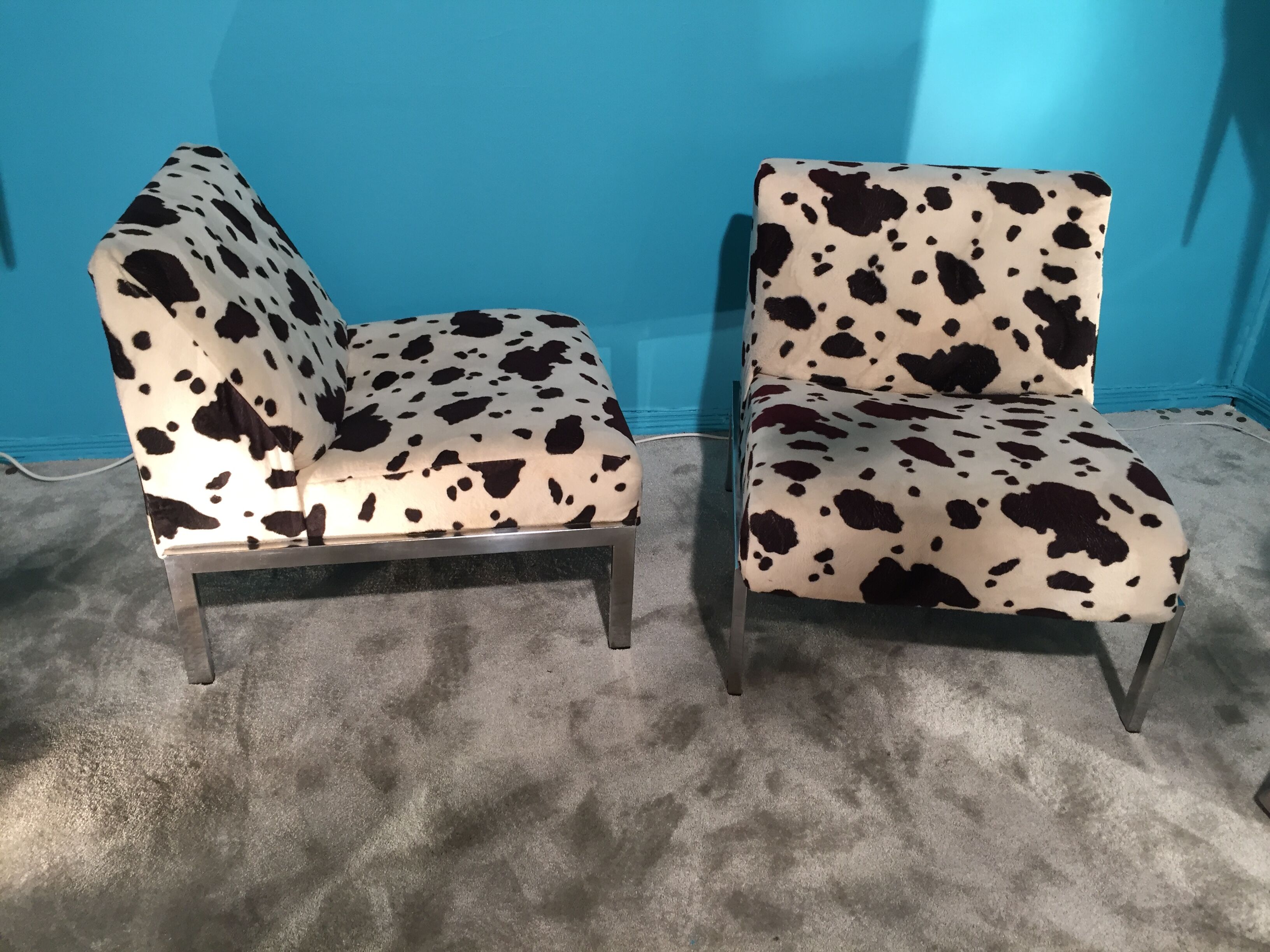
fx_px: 1064
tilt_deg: -27.5
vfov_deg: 48.2
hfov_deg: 61.7
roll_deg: -1.5
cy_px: 476
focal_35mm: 29
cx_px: 635
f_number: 2.2
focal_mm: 4.15
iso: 100
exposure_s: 1/33
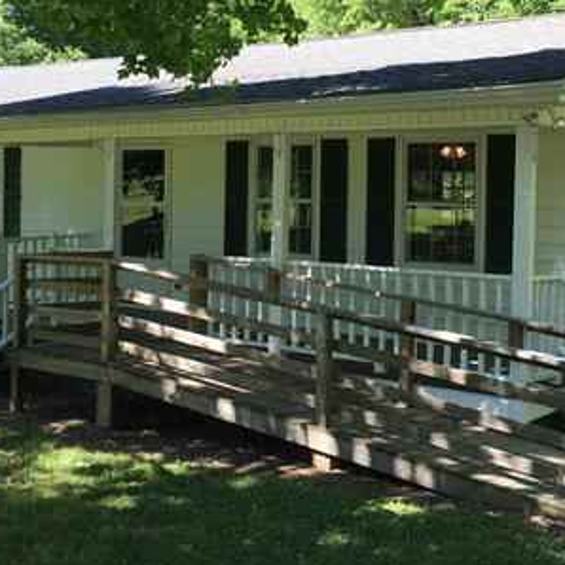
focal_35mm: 55
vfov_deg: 31.0
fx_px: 1016
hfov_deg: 31.1
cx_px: 281
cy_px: 210
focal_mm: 4.15
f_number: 2.2
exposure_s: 1/269
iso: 25
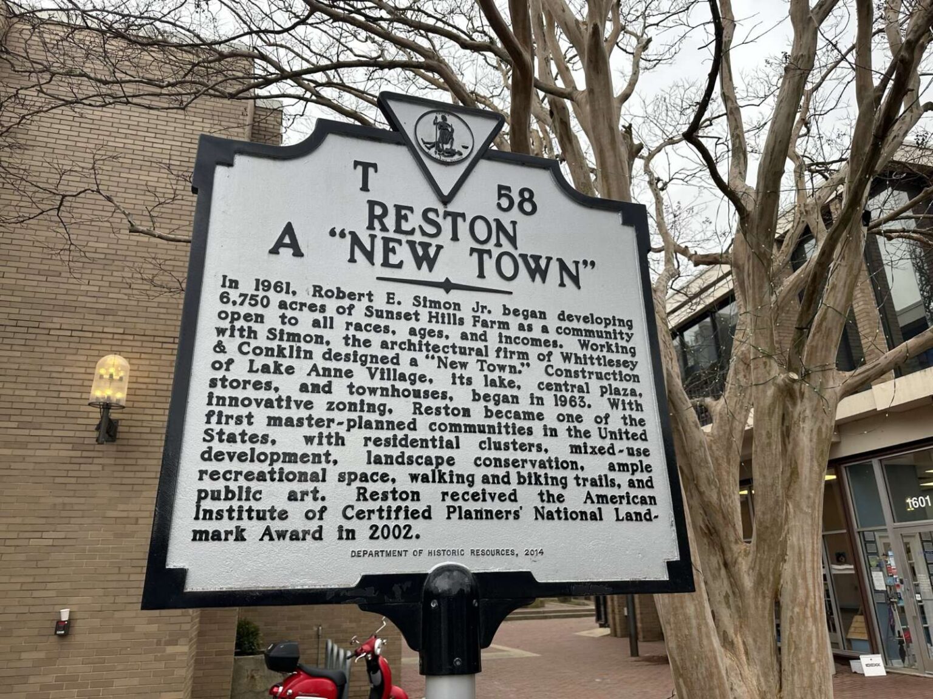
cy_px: 350
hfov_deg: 71.6
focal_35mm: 24
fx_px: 647
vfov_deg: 56.8
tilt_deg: +19.7
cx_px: 466
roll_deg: +1.0
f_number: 1.78
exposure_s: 1/333
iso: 80
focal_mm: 6.86
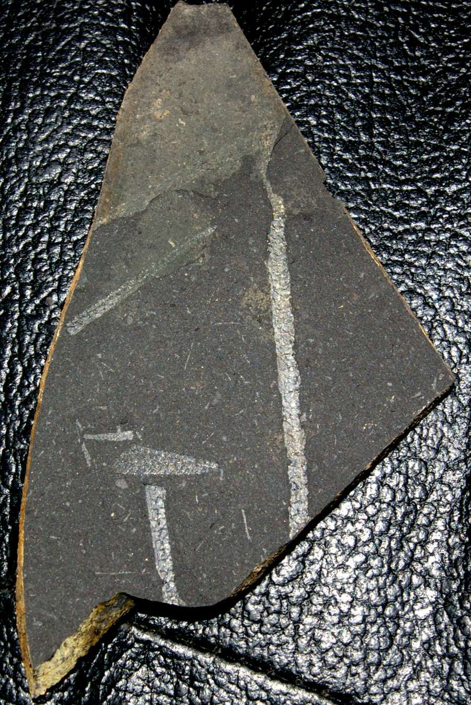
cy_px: 352
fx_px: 970
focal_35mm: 50
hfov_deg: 27.3
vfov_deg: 39.9
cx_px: 236
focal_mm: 33
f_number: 13
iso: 200
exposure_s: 1/45
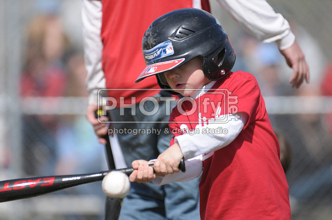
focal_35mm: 495
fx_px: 4559
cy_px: 110
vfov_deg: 2.8
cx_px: 166
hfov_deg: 4.2
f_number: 4
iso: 400
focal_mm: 330
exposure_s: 1/3200
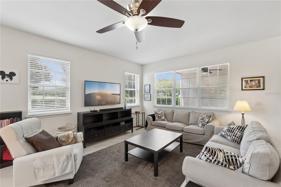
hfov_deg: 100.4
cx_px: 140
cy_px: 94
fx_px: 117
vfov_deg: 77.3
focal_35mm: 15
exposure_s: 1/45
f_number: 11
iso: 1600
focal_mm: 10
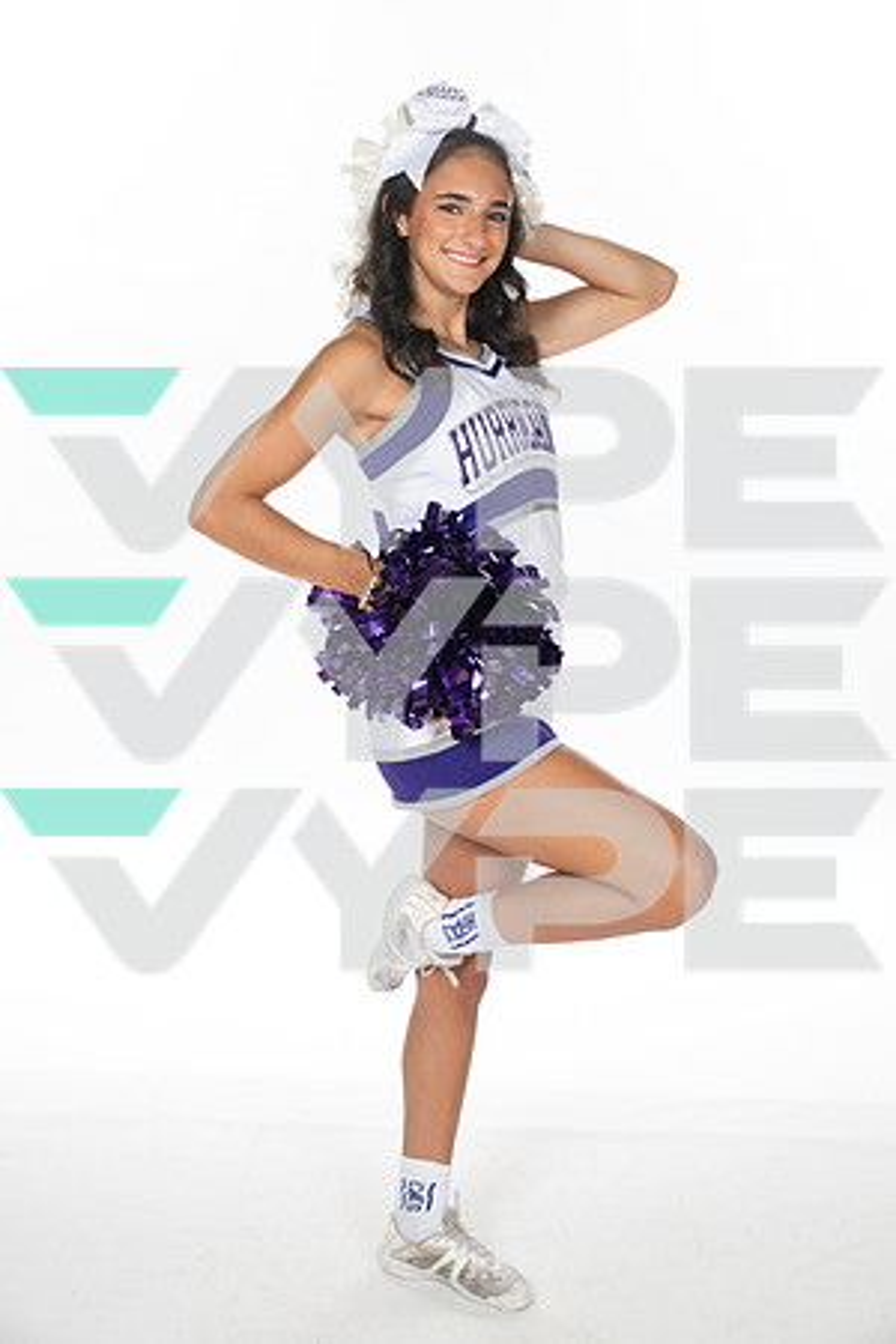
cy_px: 672
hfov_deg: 24.6
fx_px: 2053
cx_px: 448
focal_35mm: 55
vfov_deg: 36.2
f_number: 7.1
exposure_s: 1/320
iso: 800
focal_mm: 55
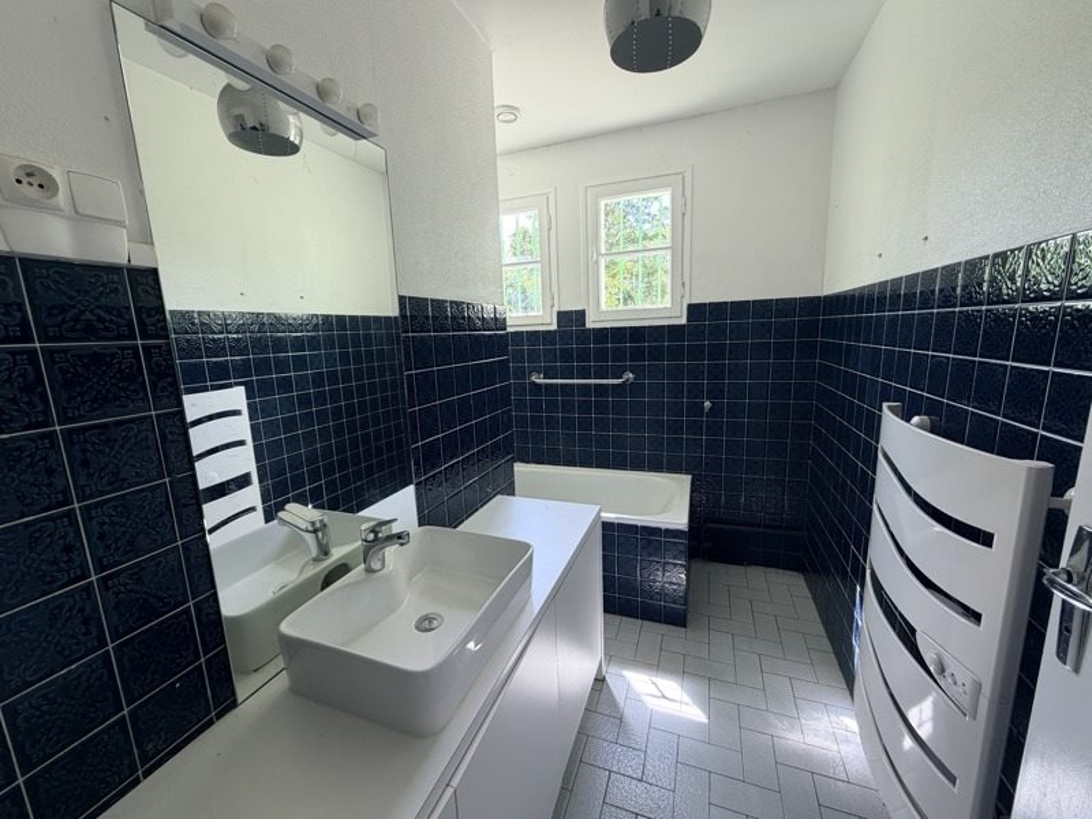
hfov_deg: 102.1
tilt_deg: -10.3
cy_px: 410
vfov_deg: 85.7
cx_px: 546
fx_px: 442
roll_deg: +2.2
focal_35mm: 14
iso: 125
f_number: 2.2
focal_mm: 2.22
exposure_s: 1/121
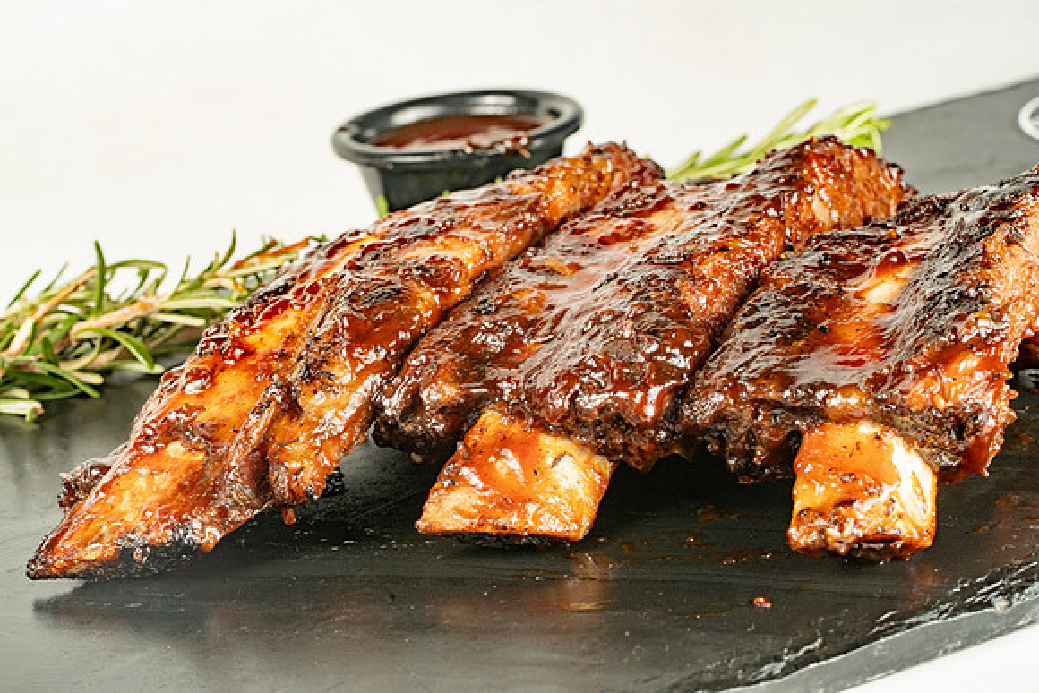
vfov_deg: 15.2
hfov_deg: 22.6
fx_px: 2598
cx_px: 520
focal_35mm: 90
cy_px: 346
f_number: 11
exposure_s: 1/200
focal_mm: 90
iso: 800
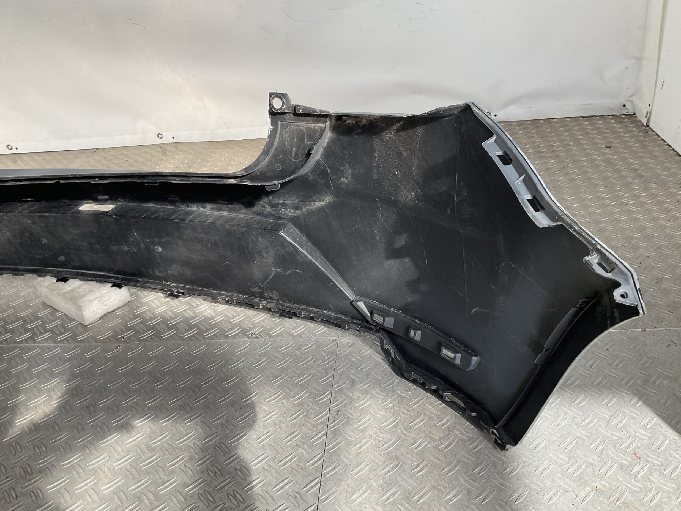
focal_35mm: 30
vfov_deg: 46.8
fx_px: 590
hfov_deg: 60.0
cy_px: 261
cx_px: 339
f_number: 1.8
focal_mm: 3
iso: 16
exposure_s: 1/344
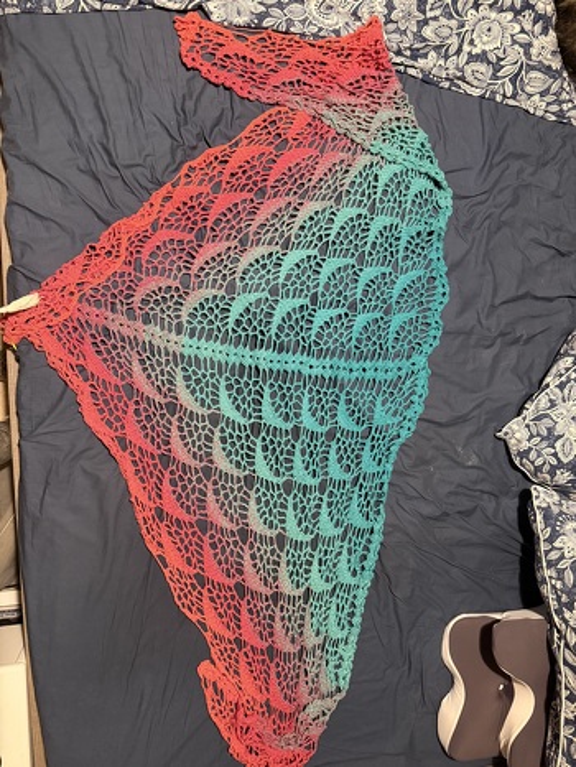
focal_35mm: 24
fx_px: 532
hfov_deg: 56.9
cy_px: 384
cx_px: 288
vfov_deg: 71.6
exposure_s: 1/48
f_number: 1.78
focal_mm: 6.76
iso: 800
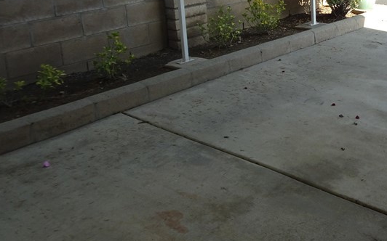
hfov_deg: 37.6
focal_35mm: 49
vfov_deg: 25.7
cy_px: 36
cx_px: 367
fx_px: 517
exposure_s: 1/125
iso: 80
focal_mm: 4.13
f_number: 3.5
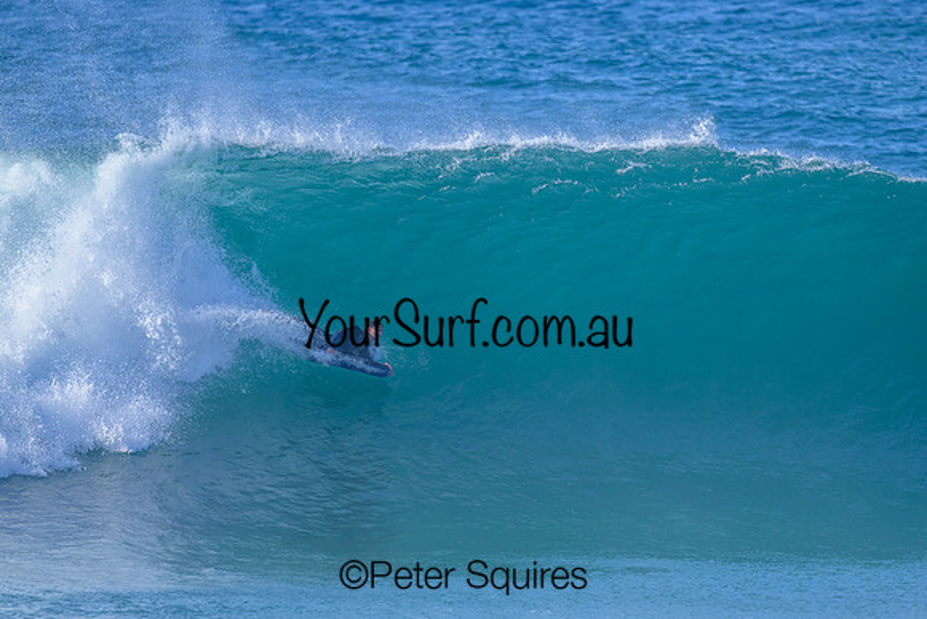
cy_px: 310
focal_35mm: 800
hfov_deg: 2.6
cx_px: 464
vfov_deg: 1.7
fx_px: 20604
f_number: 6.3
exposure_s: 1/2000
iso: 560
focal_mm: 800
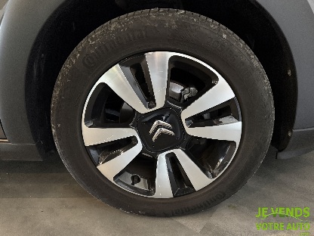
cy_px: 118
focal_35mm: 24
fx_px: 218
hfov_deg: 71.6
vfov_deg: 56.8
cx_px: 157
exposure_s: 1/33
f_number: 1.78
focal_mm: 6.76
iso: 1000
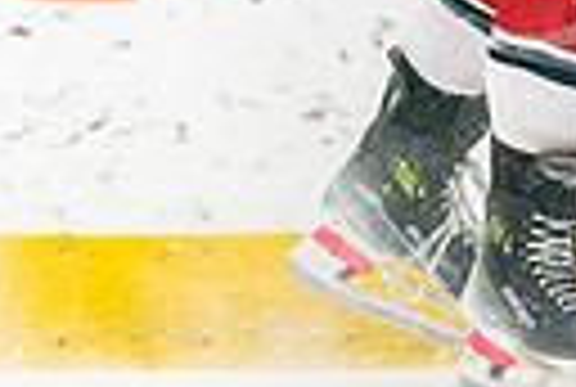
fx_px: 24874
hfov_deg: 1.3
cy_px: -219
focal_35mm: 1551
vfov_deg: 0.9
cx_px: 804
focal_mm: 179
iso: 3200
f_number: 2.8
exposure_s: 1/1000
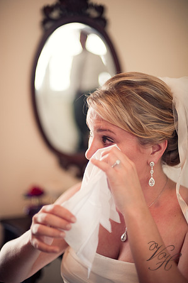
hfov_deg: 26.9
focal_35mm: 50
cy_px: 142
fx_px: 393
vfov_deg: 39.6
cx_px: 94
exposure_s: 1/100
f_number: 1.4
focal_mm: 50
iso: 400
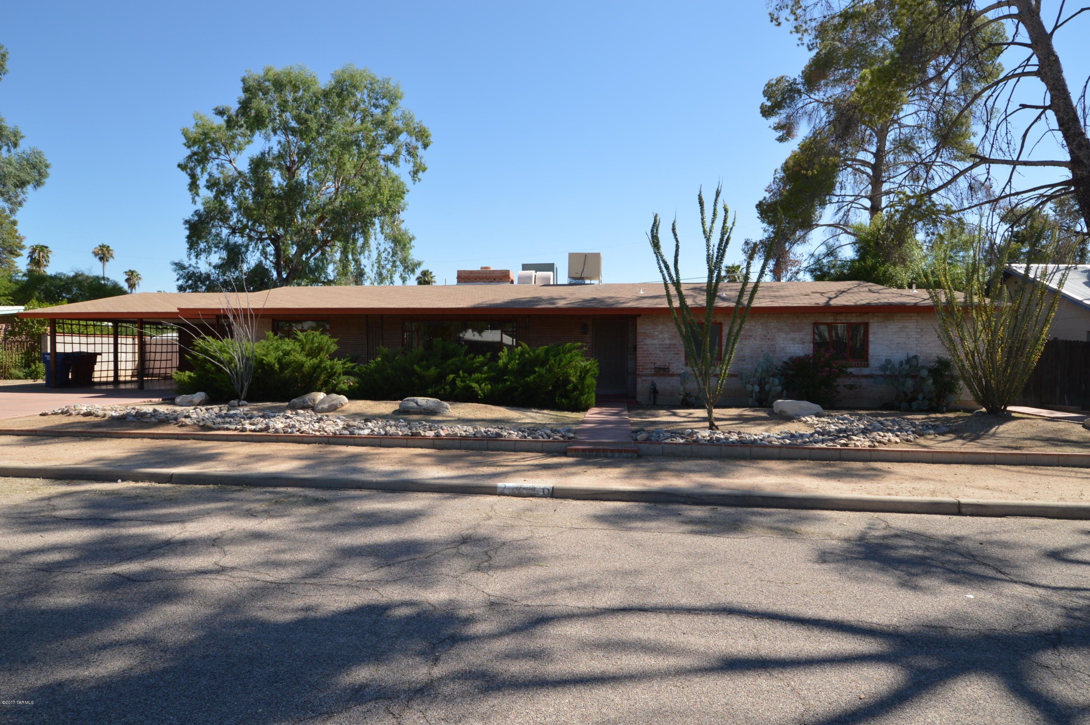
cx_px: 545
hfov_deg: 81.3
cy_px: 362
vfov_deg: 59.4
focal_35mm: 21
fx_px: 635
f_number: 7.1
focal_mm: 14
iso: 100
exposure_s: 1/200
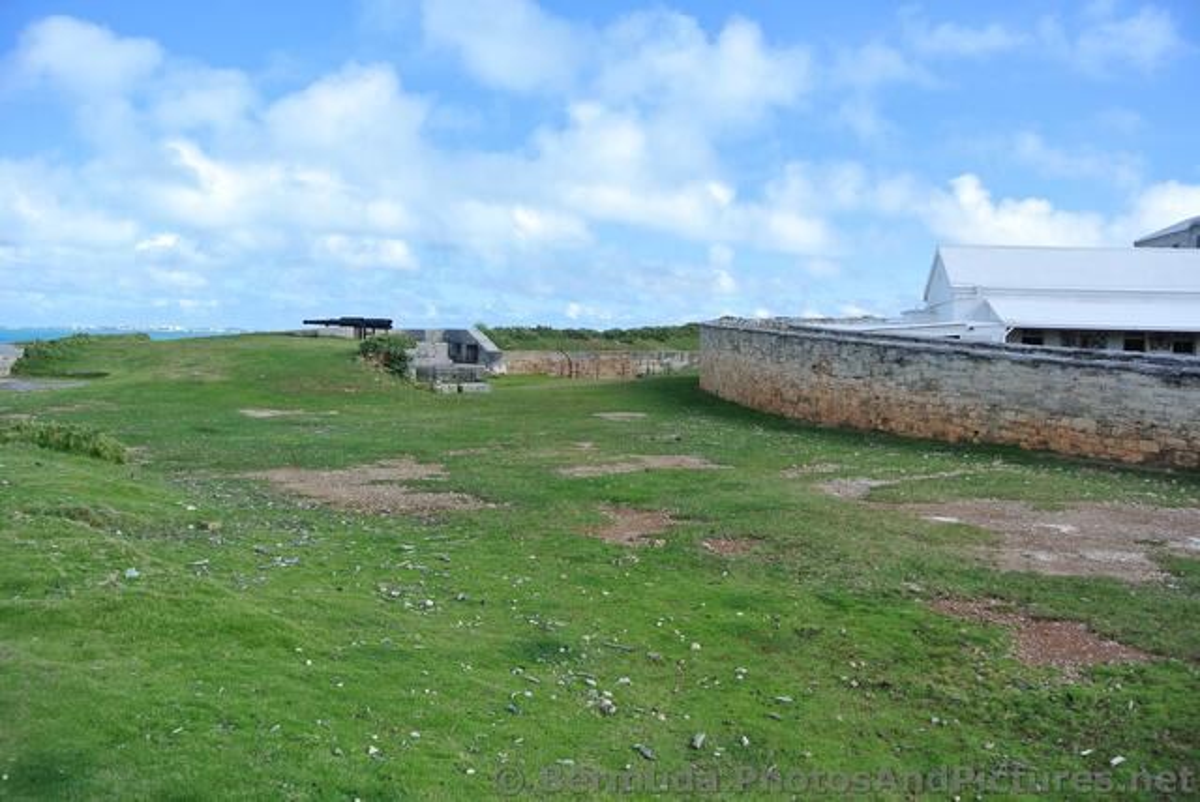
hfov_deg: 67.3
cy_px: 401
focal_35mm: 27
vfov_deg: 48.0
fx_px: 901
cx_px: 600
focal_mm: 10
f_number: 4.5
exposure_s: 1/500
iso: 100
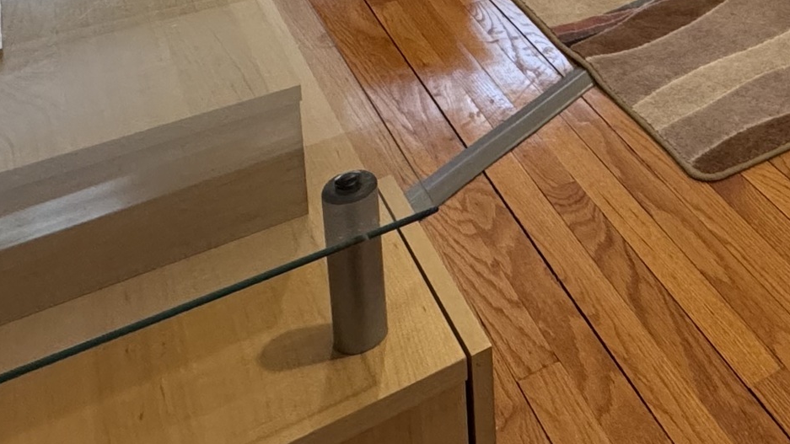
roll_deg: -1.2
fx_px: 1047
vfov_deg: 19.6
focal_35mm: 50
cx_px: 806
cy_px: -288
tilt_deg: -10.4
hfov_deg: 36.7
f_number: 2.2
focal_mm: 2.22
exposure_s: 1/120
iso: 320
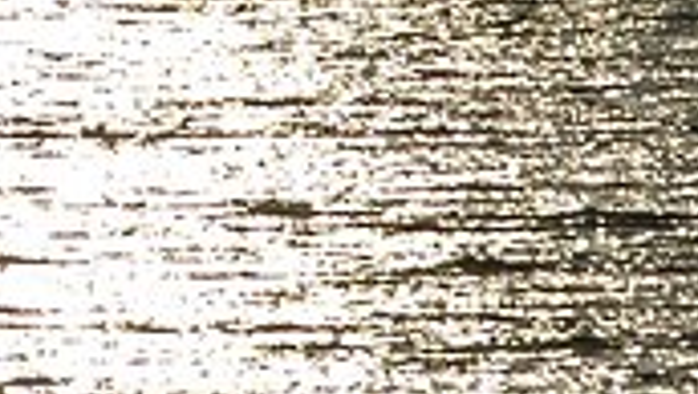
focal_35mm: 702
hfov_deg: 3.1
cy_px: -623
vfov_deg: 1.7
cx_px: -463
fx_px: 13003
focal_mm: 75
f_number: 6.3
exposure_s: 1/2000
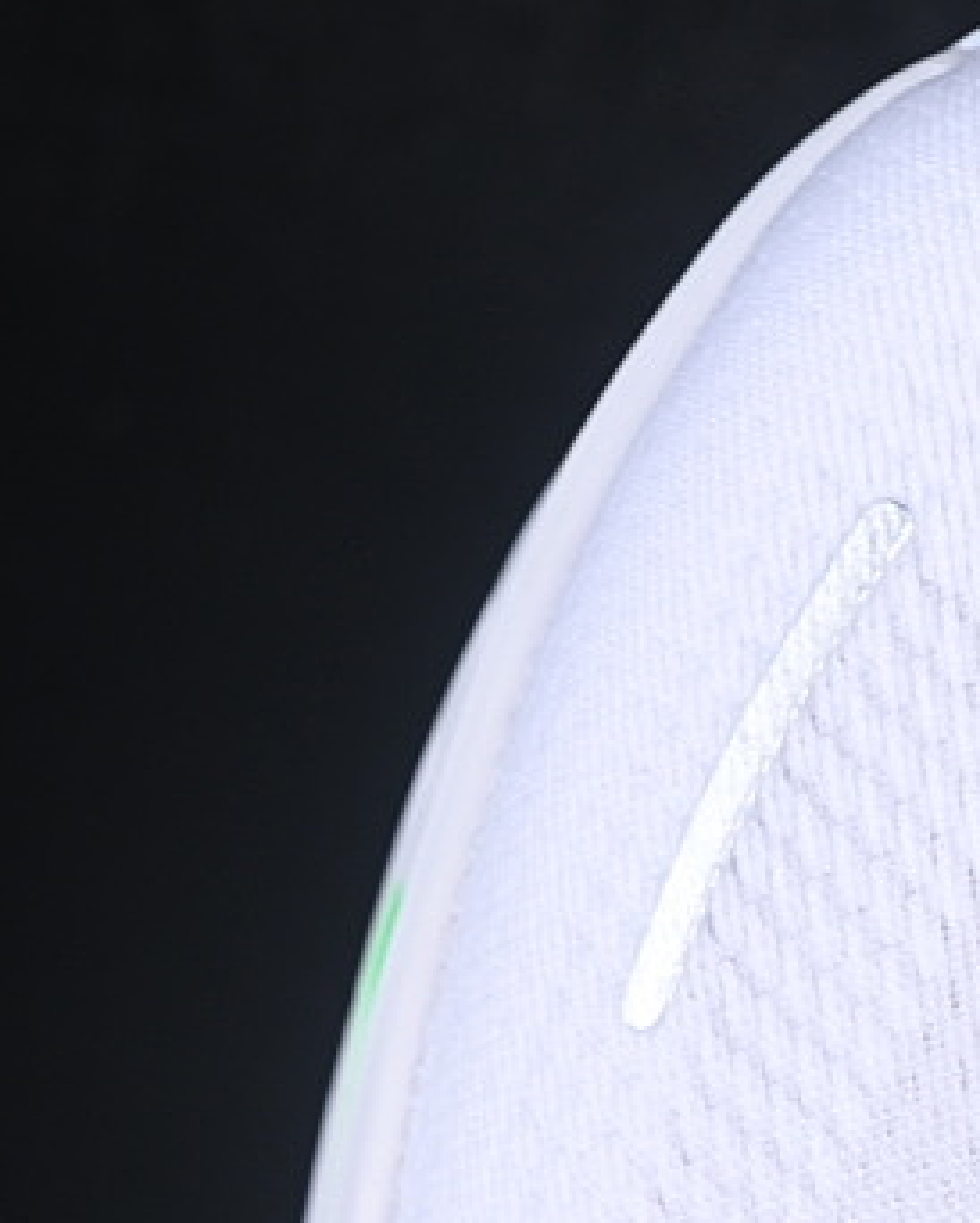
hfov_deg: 6.9
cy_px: 1055
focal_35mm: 222
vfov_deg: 8.7
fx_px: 8042
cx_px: 1216
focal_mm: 50
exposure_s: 1/80
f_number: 7.1
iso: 160
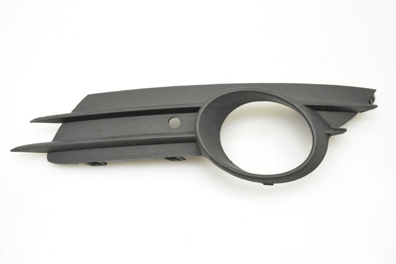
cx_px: 198
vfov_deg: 36.8
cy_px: 132
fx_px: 396
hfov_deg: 53.1
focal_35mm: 36
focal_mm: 24
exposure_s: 1/320
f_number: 9
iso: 6400
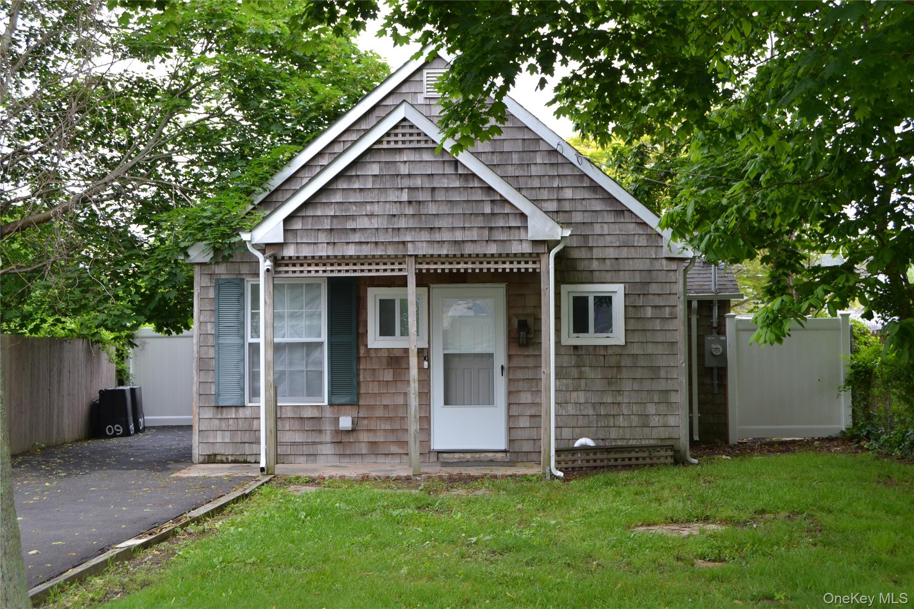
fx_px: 1218
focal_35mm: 48
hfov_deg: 41.1
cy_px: 304
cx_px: 457
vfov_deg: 28.1
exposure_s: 1/100
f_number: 8
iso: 400
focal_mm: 32
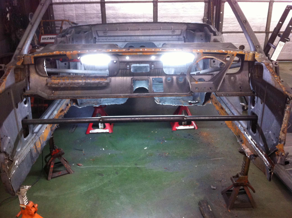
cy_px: 109
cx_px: 146
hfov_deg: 52.7
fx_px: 295
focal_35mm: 35
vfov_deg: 40.6
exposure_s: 1/15
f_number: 2.8
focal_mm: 3.85
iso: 250
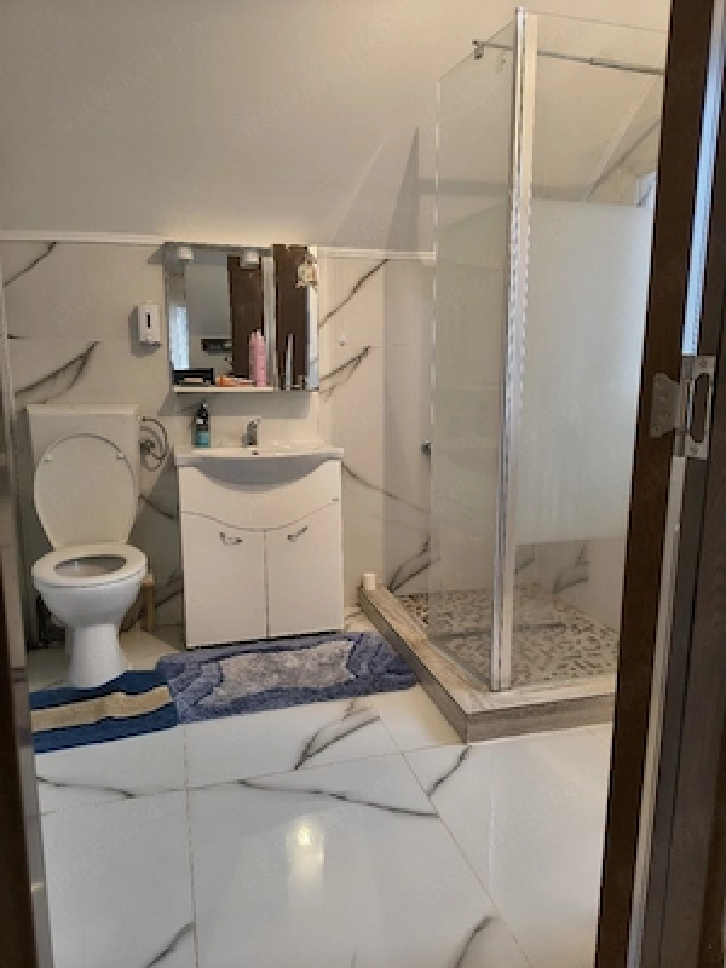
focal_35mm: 24
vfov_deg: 71.6
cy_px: 484
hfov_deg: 56.8
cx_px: 363
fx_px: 671
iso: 534
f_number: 1.8
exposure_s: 1/50.3
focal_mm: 5.56
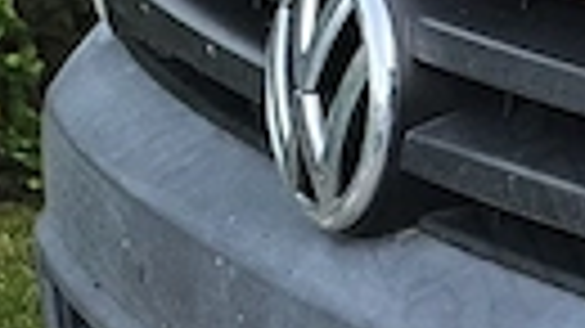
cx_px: 2169
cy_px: 274
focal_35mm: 193
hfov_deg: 8.0
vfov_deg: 6.3
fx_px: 2993
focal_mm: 5.4
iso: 80
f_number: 1.8
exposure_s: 1/180
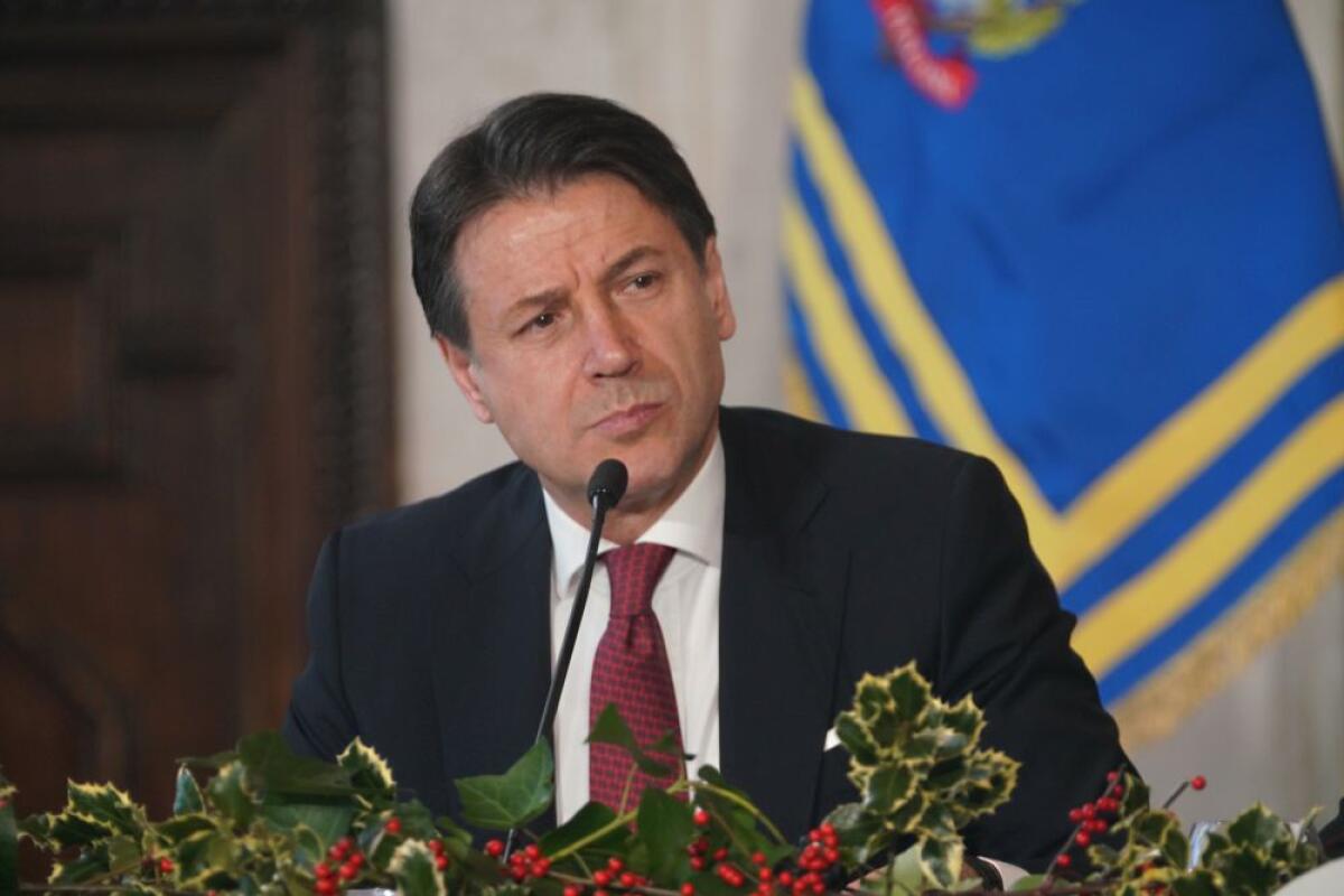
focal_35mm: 396
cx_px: 672
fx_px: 14783
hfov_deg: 5.2
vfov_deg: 3.5
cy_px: 448
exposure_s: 1/125
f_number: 6.3
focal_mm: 396
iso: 3200
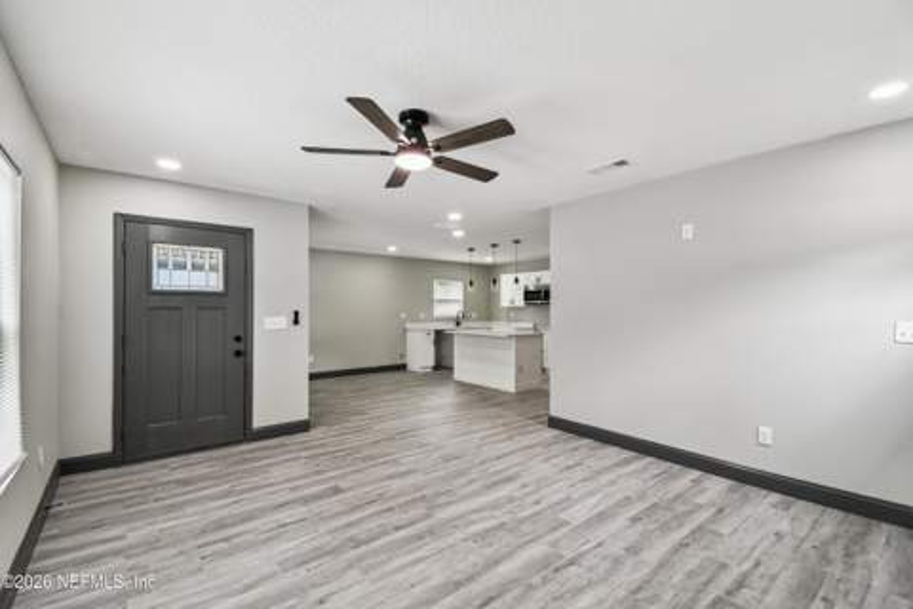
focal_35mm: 15
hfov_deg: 100.4
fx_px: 380
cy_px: 304
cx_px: 456
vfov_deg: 77.3
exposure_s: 1/6
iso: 125
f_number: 7.1
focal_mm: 10
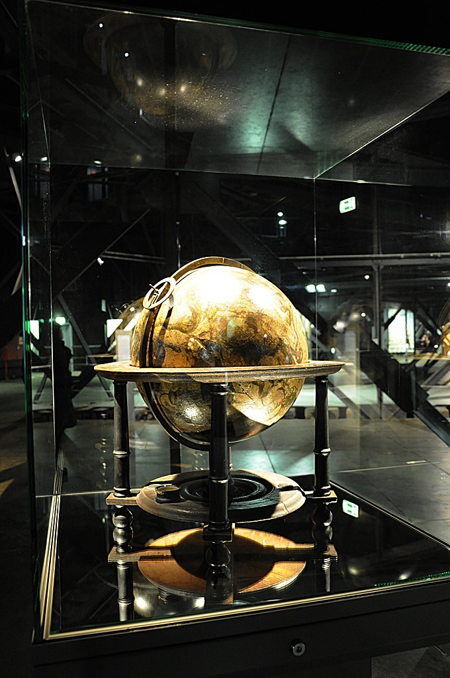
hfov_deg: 41.6
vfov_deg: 59.6
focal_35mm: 32
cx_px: 225
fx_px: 592
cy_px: 339
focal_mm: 21
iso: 2000
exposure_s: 1/4
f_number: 3.8
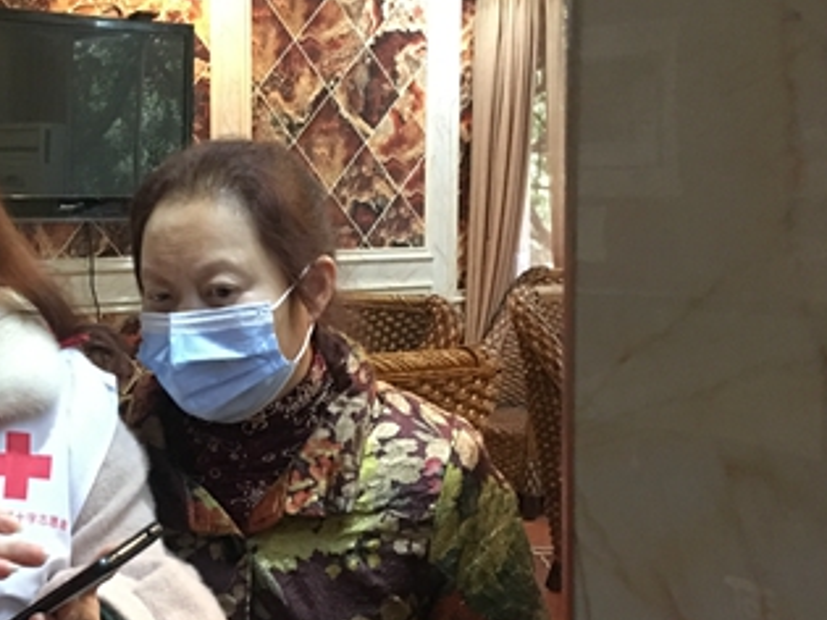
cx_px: 11
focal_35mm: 59
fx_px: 1409
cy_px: 328
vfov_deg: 24.8
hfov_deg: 30.5
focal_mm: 4.15
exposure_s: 1/8
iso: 160
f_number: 2.2
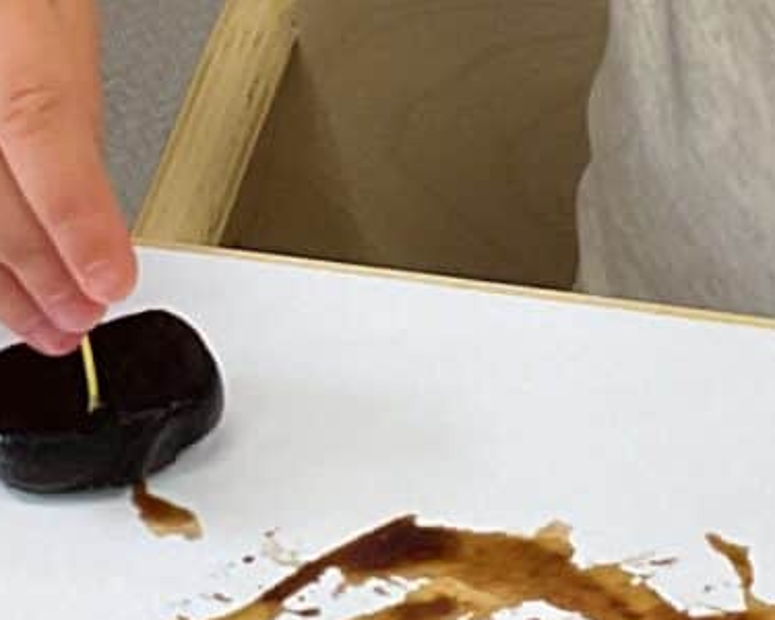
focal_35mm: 193
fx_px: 4427
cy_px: -234
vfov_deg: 7.9
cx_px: 27
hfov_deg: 9.9
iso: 64
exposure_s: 1/100
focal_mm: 3
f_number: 1.8
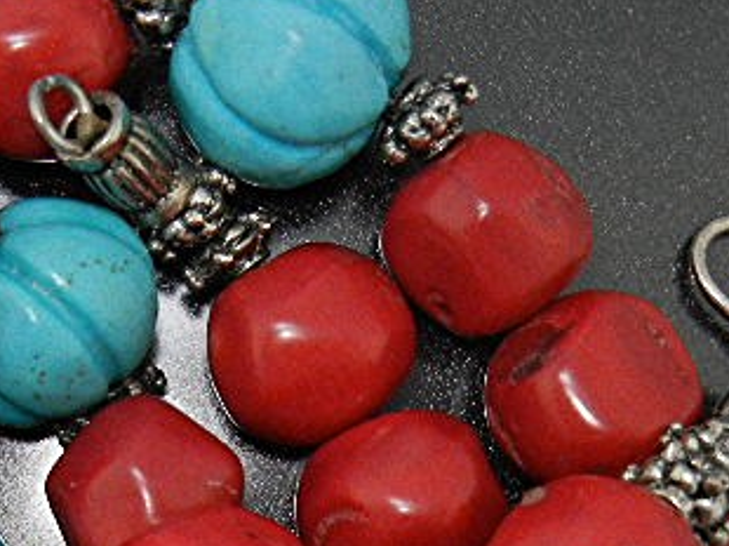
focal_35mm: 93
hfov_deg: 21.0
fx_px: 1957
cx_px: 221
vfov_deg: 15.7
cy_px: 499
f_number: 7.6
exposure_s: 1/30
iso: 800
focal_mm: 8.1
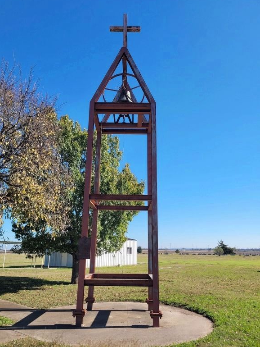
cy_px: 167
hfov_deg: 51.4
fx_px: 270
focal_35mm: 27
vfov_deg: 65.3
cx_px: 126
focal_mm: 5.4
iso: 40
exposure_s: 1/1659
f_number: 1.8
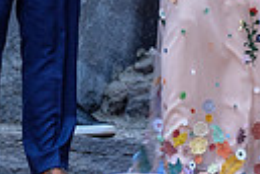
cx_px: 193
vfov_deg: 4.0
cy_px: -181
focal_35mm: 338
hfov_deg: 6.1
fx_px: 2441
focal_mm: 50
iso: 640
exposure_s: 1/80
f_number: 3.2
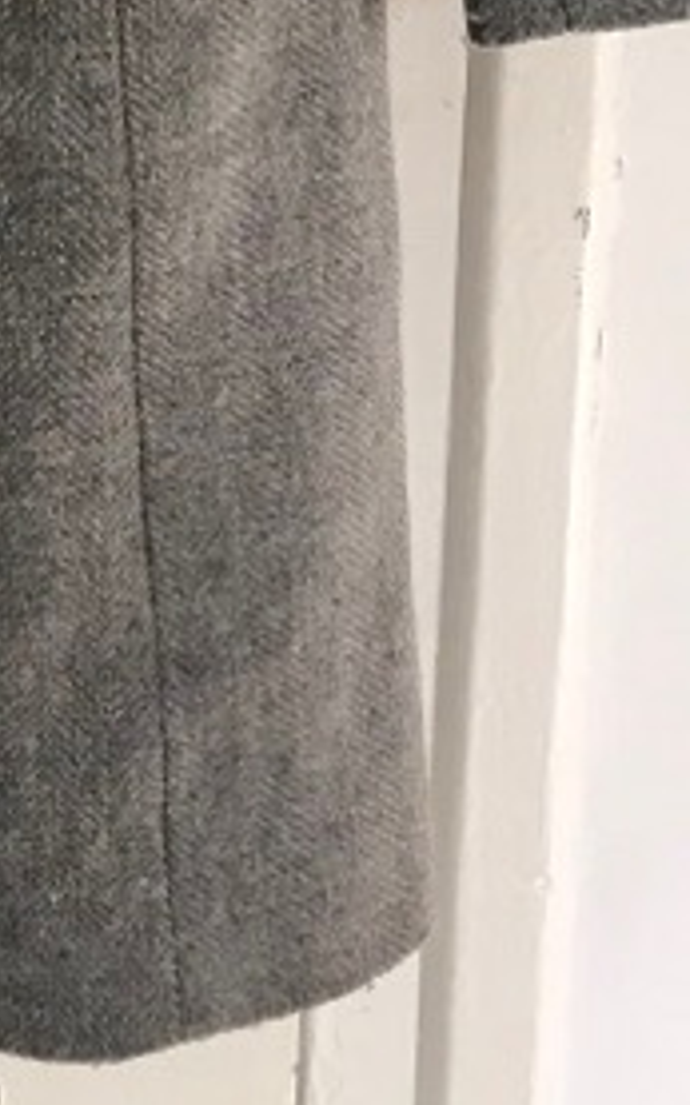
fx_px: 3221
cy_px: -658
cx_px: -491
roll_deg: +1.0
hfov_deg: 11.5
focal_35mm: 107
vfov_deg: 17.1
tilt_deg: -9.9
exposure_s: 1/25
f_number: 1.8
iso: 40
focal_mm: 3.99
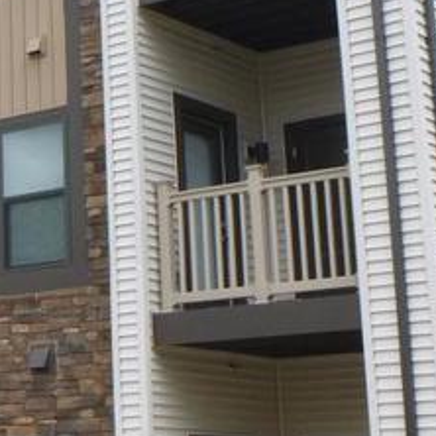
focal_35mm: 102
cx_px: -132
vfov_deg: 17.0
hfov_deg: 16.2
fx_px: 1453
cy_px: 100
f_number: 3.9
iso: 100
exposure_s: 1/250
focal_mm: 4.5
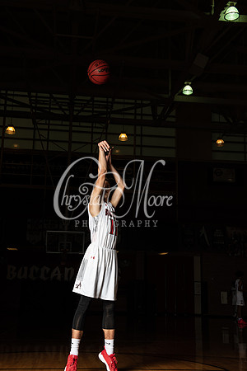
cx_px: 124
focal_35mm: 48
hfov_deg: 28.1
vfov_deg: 41.1
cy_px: 186
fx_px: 494
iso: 320
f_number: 14
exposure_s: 1/200
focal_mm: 48
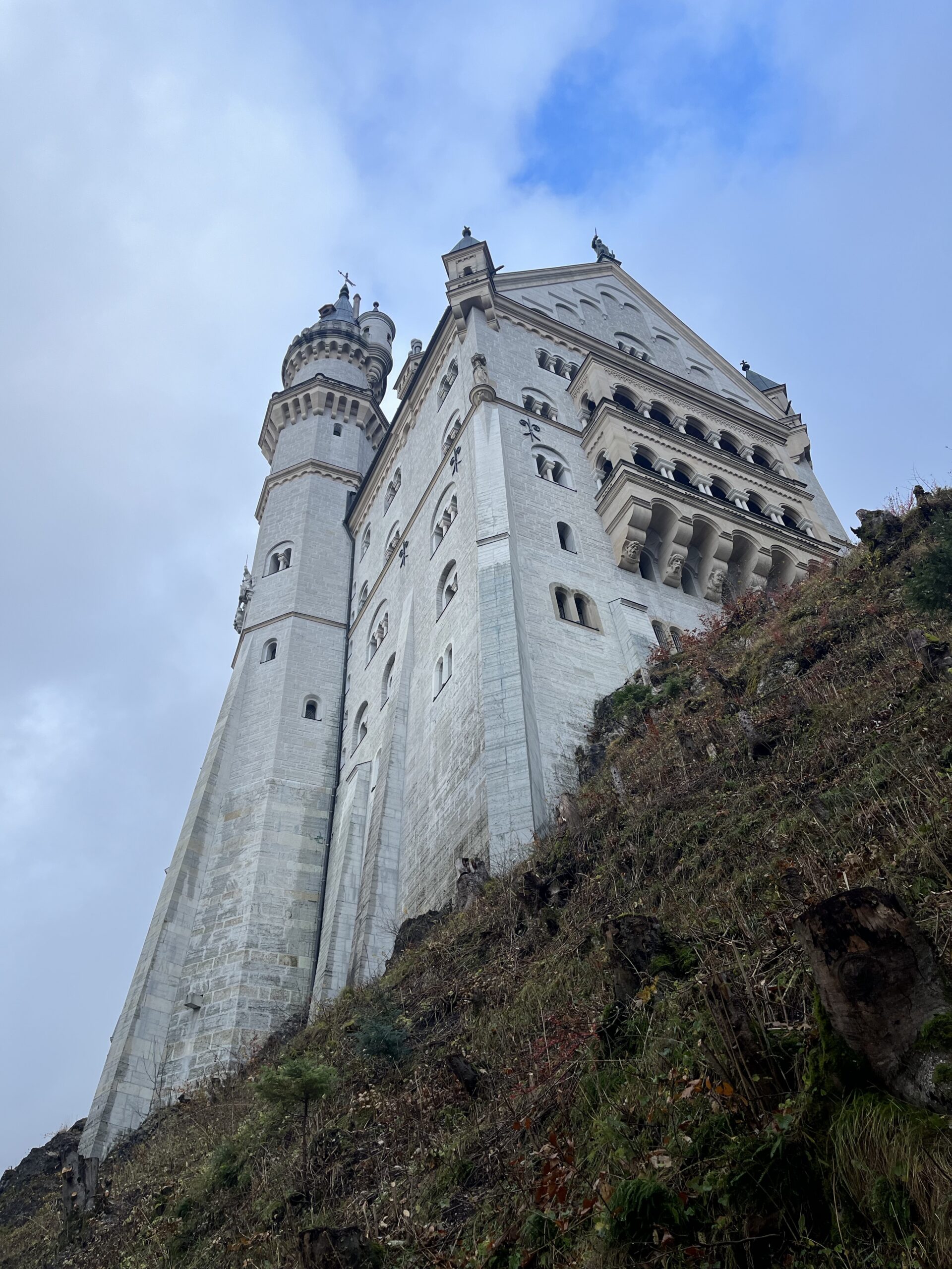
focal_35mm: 26
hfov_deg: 53.1
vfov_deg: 67.3
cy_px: 634
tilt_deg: +45.7
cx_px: 476
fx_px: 953
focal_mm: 5.1
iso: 50
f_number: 1.6
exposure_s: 1/547
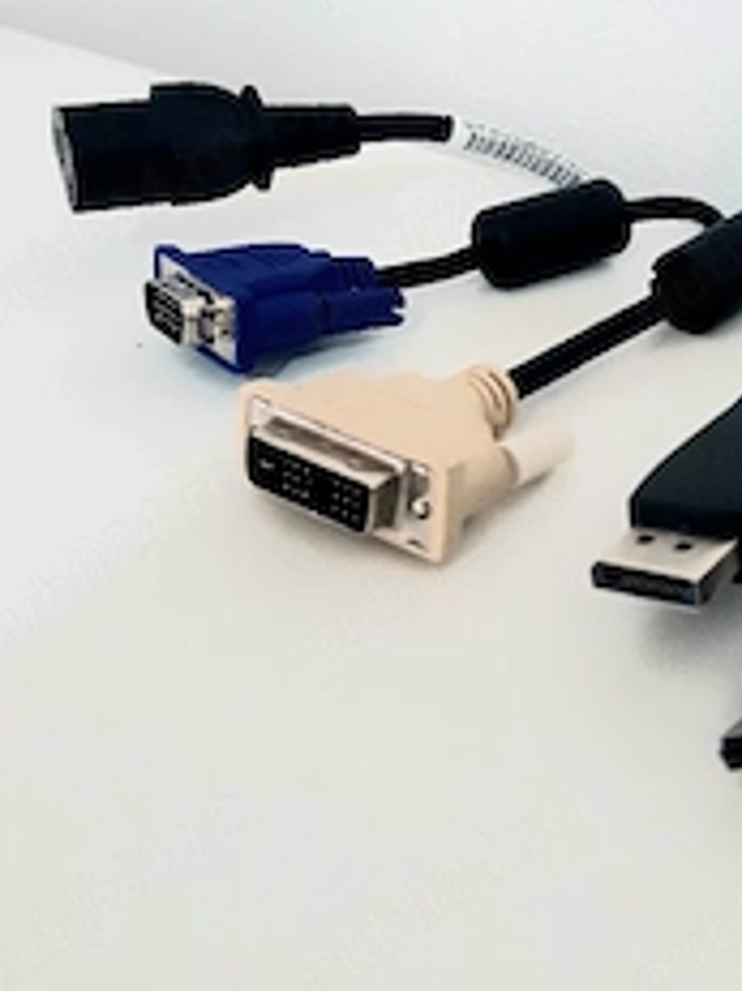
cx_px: 523
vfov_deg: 41.2
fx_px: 1287
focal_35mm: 45
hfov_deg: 31.8
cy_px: 279
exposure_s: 1/50
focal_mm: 3.92
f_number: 1.7
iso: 160
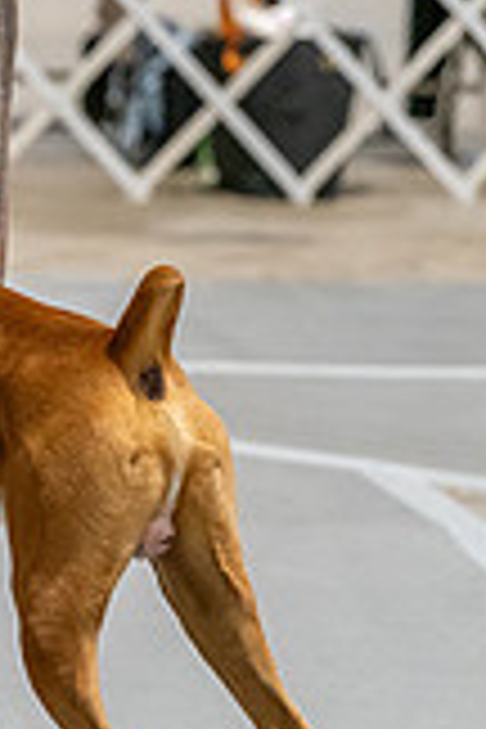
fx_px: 8768
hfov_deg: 3.2
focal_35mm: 433
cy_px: 81
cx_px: -112
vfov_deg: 4.8
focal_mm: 156
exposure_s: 1/250
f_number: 3.5
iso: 6400
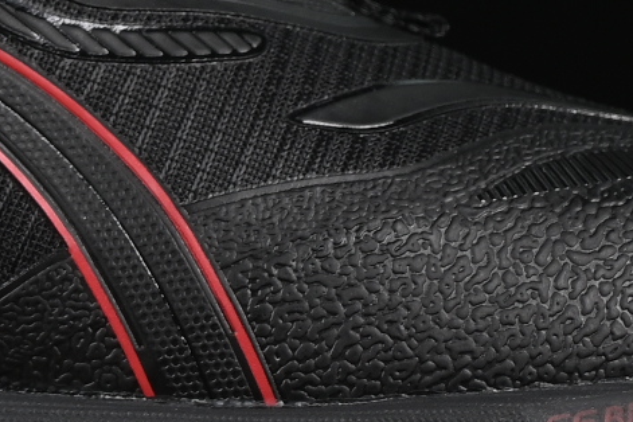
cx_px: -380
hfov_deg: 4.6
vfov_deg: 3.1
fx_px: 7789
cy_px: -129
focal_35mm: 443
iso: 160
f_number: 6.3
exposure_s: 1/50
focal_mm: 50
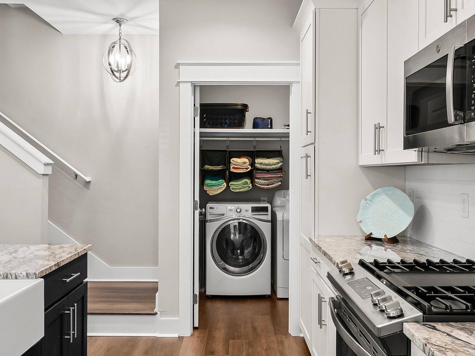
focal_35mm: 31
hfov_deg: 58.3
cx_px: 241
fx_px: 425
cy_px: 172
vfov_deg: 45.4
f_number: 9
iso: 400
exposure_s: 1/1.25
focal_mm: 16
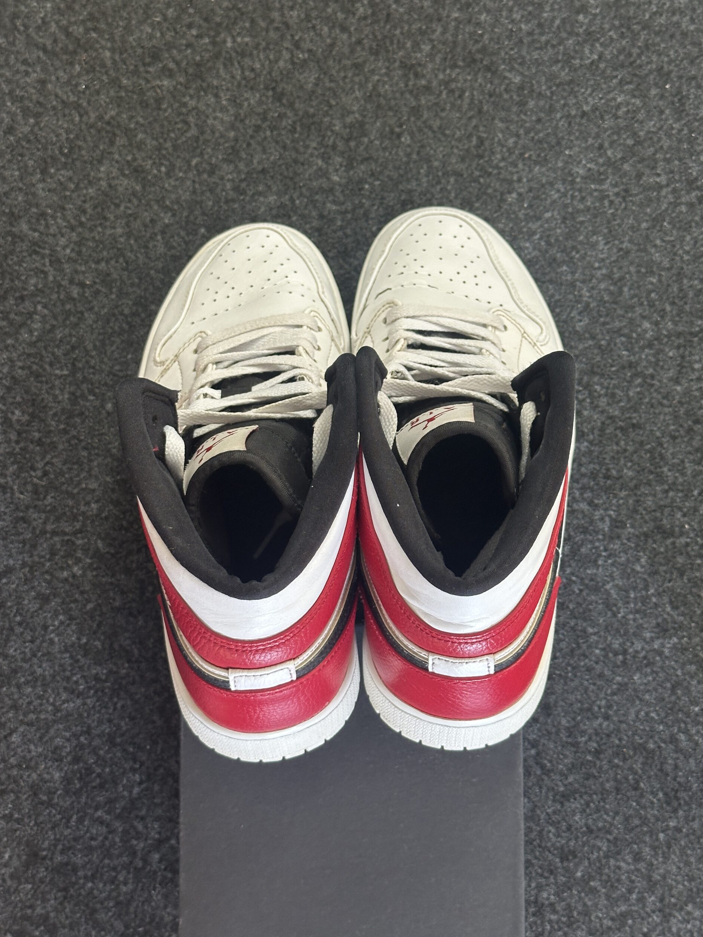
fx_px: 1327
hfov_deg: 29.7
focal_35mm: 49
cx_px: 350
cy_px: 465
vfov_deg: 38.9
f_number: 1.78
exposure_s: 1/50
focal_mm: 6.86
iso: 160
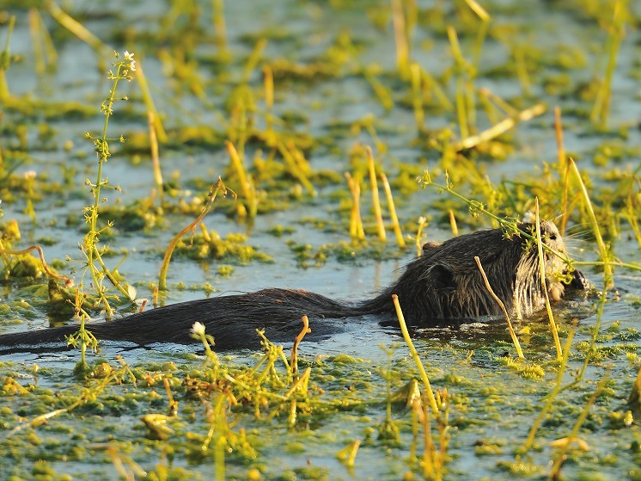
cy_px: 240
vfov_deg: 2.9
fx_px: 9533
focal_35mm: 515
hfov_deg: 3.9
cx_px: 394
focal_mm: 400
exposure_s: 1/320
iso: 400
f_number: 5.6
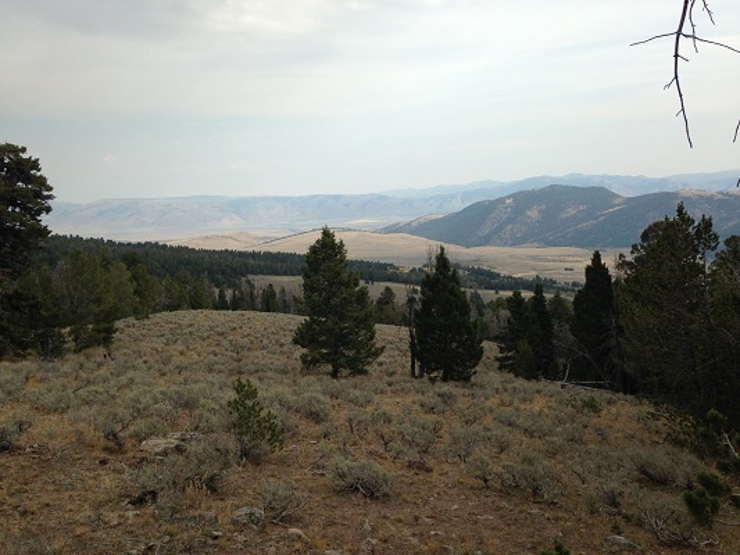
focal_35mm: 33
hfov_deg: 55.3
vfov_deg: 43.0
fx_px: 706
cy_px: 278
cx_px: 370
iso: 50
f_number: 2.4
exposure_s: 1/1261
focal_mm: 4.12
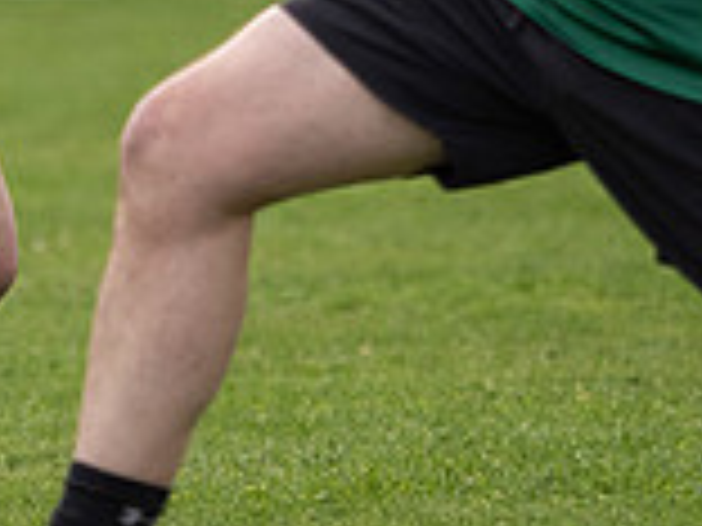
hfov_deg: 1.8
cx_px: -108
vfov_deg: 1.3
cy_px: -214
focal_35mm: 1114
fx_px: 22592
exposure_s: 1/1250
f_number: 2.8
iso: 400
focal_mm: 150
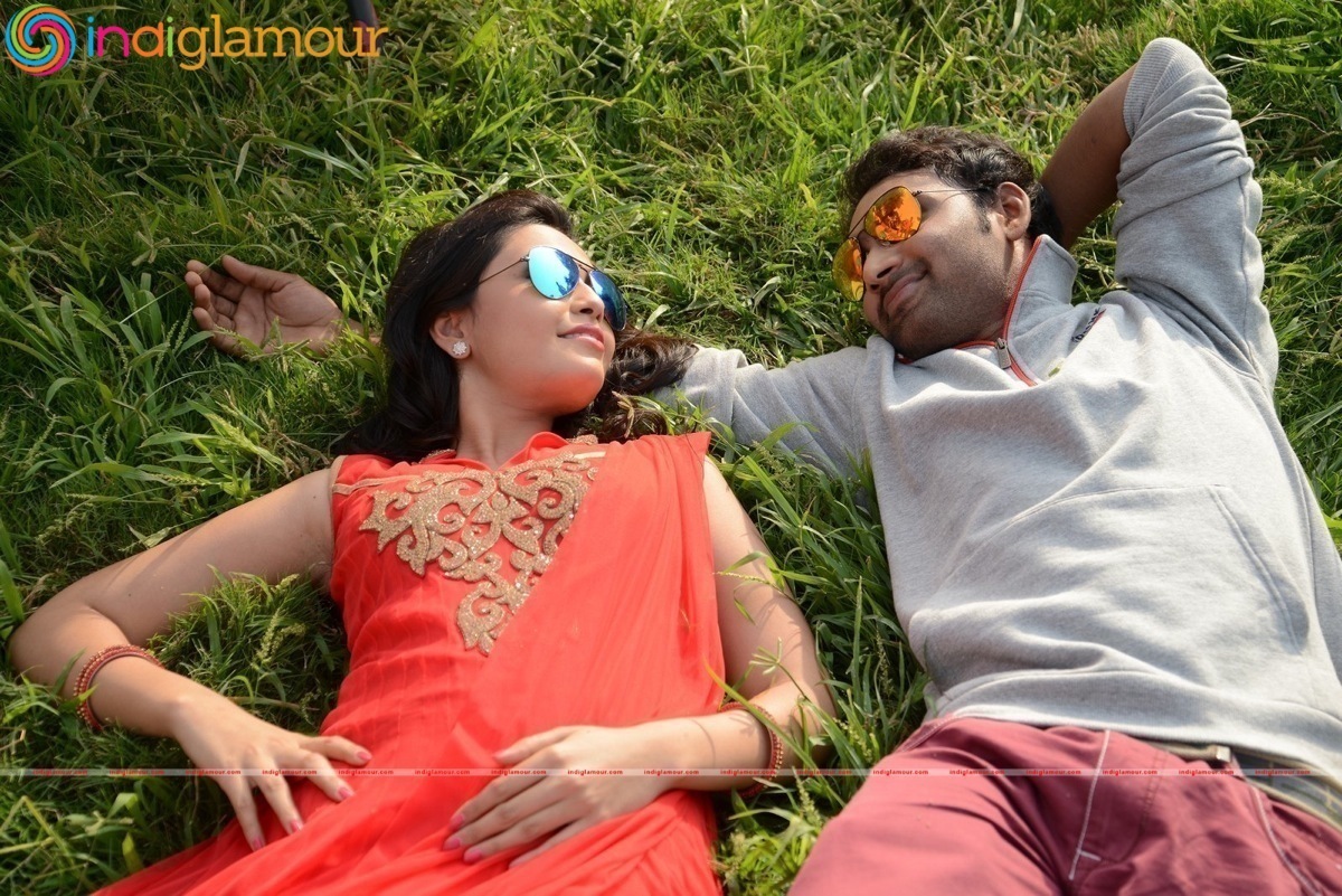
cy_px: 448
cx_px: 671
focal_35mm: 56
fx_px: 2088
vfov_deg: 24.2
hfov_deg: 35.6
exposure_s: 1/400
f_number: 4.5
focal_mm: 56
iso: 200
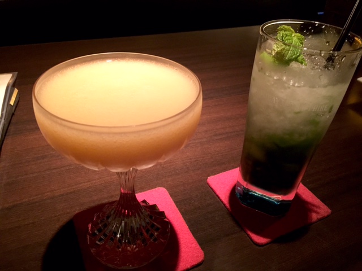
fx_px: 303
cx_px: 181
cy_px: 136
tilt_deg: -35.1
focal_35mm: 29
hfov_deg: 61.7
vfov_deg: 48.2
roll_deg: -4.0
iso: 125
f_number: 2.2
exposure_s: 1/10
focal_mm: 4.15
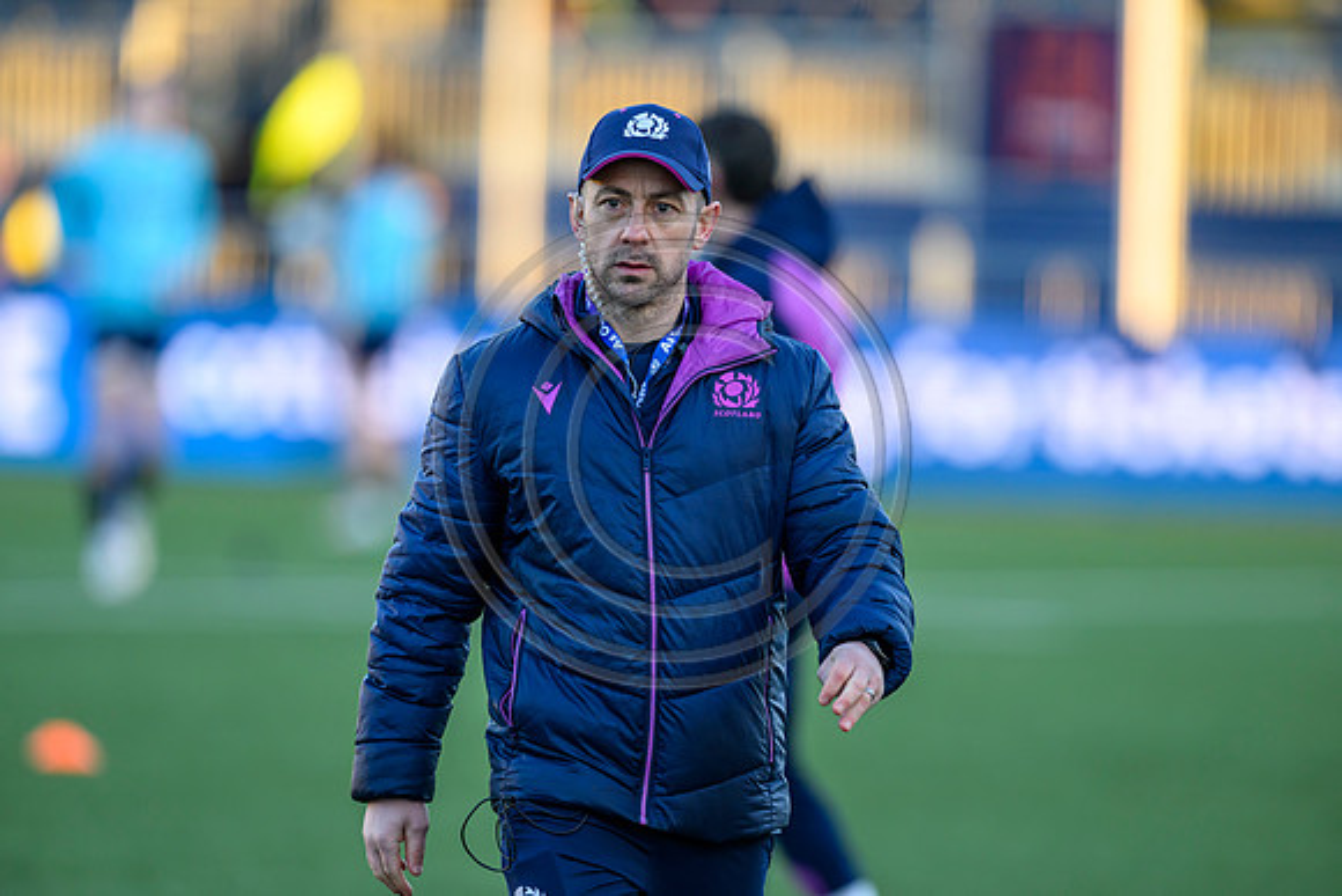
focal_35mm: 400
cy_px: 448
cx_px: 671
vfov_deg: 3.4
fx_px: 14914
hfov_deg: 5.2
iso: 1000
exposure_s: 1/640
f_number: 3.5
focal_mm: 400
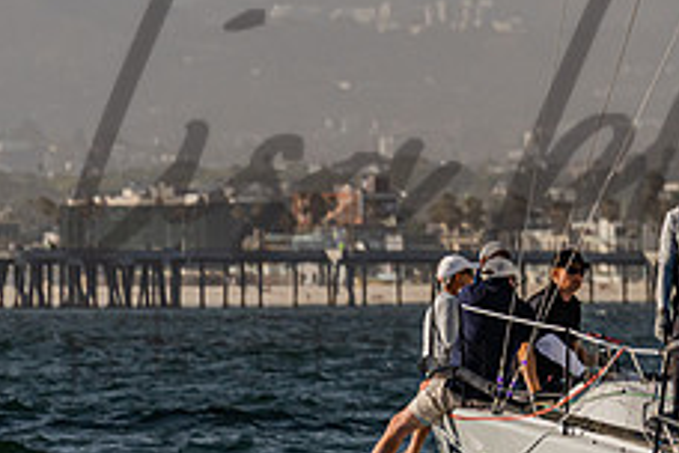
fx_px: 13051
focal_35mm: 692
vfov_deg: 2.0
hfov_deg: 3.0
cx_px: 659
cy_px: 197
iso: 400
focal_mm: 200
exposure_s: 1/1600
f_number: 6.3
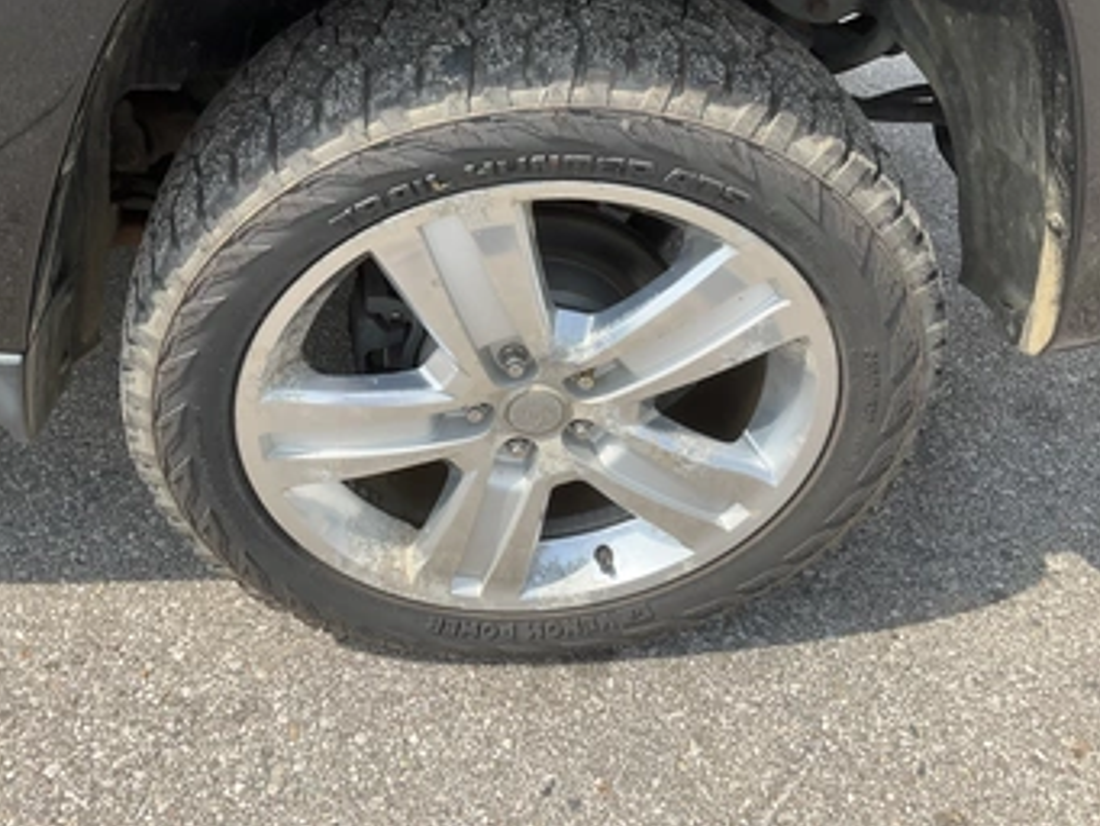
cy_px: 348
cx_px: 490
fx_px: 1081
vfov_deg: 41.7
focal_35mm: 34
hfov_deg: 53.8
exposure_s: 1/997
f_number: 1.8
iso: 25
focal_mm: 3
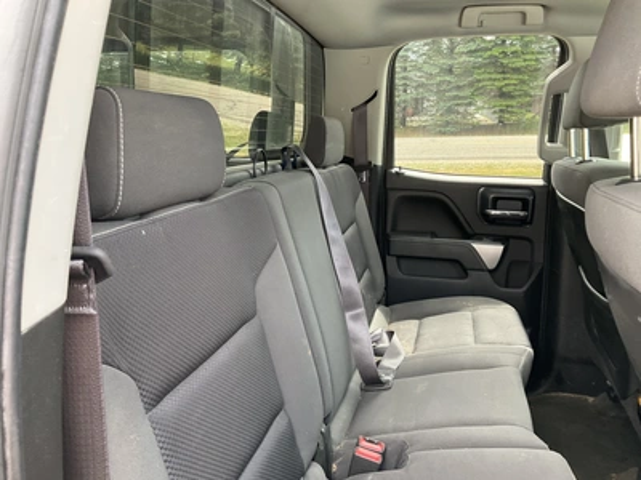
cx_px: 320
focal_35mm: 29
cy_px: 240
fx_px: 537
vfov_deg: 48.2
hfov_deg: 61.7
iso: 64
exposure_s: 1/100
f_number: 1.8
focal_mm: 3
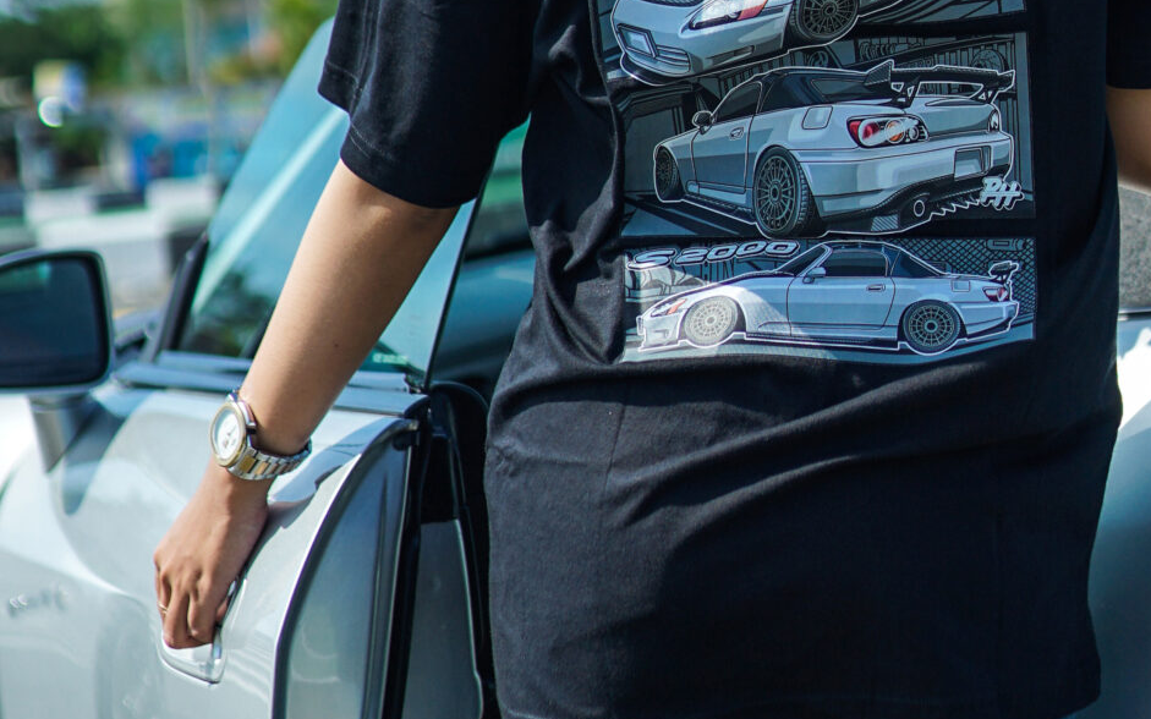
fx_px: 3043
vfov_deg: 13.3
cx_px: 819
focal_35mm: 97
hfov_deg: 21.3
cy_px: 43
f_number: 1.7
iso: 100
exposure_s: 1/2000
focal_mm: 35
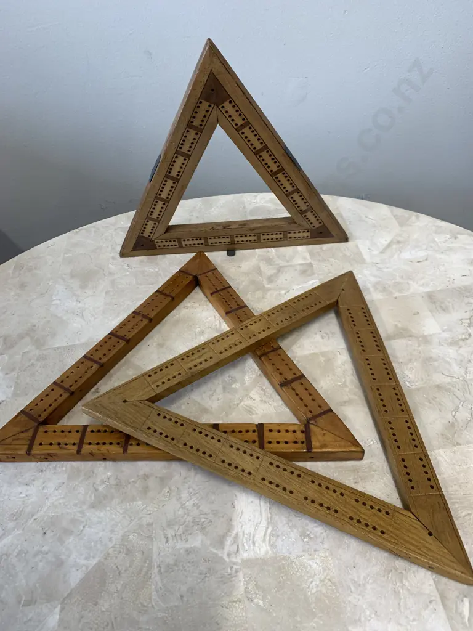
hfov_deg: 53.1
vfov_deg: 67.3
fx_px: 474
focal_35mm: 26
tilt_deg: -42.4
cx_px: 236
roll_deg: +6.8
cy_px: 316
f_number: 1.8
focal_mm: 4.25
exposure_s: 1/100
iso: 80
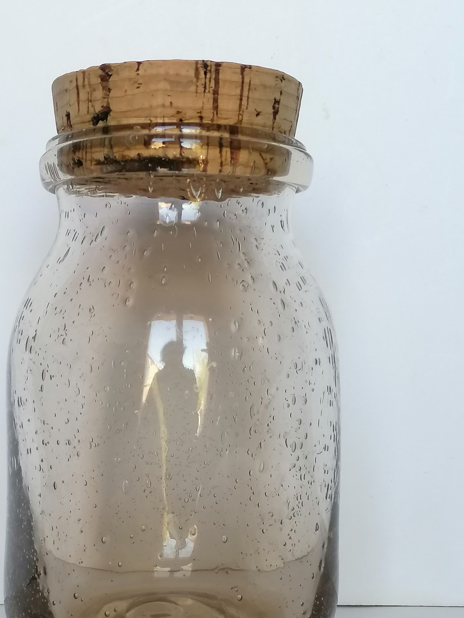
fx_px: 1179
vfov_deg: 29.1
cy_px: 423
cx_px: 187
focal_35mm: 66
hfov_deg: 22.2
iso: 100
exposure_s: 1/50
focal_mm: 4.75
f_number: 1.8
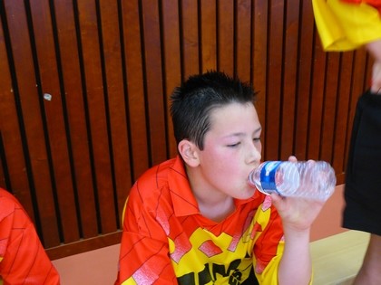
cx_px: 190
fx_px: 517
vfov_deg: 30.9
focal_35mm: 47
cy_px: 142
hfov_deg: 40.4
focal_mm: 7.9
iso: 200
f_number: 2.8
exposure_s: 1/25
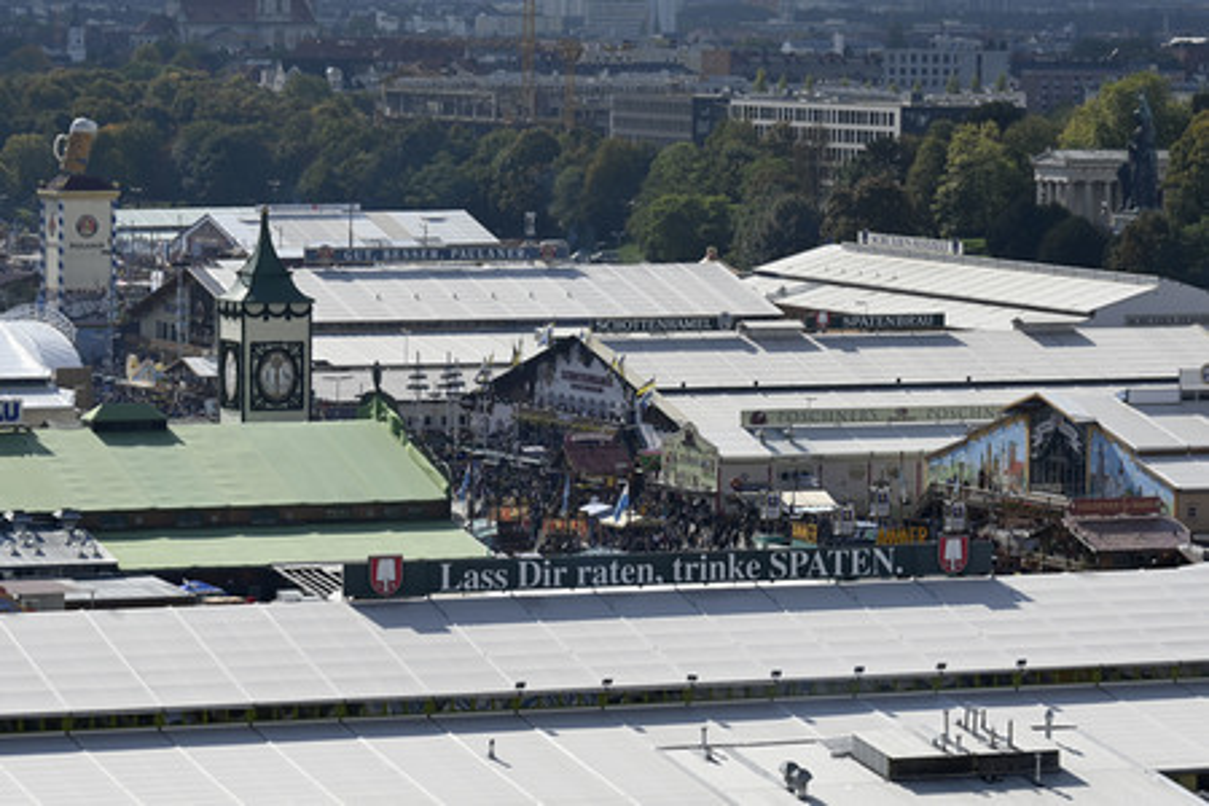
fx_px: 5272
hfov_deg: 13.1
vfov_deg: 8.7
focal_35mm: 157
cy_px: 403
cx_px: 604
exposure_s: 1/800
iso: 100
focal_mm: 105
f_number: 7.1
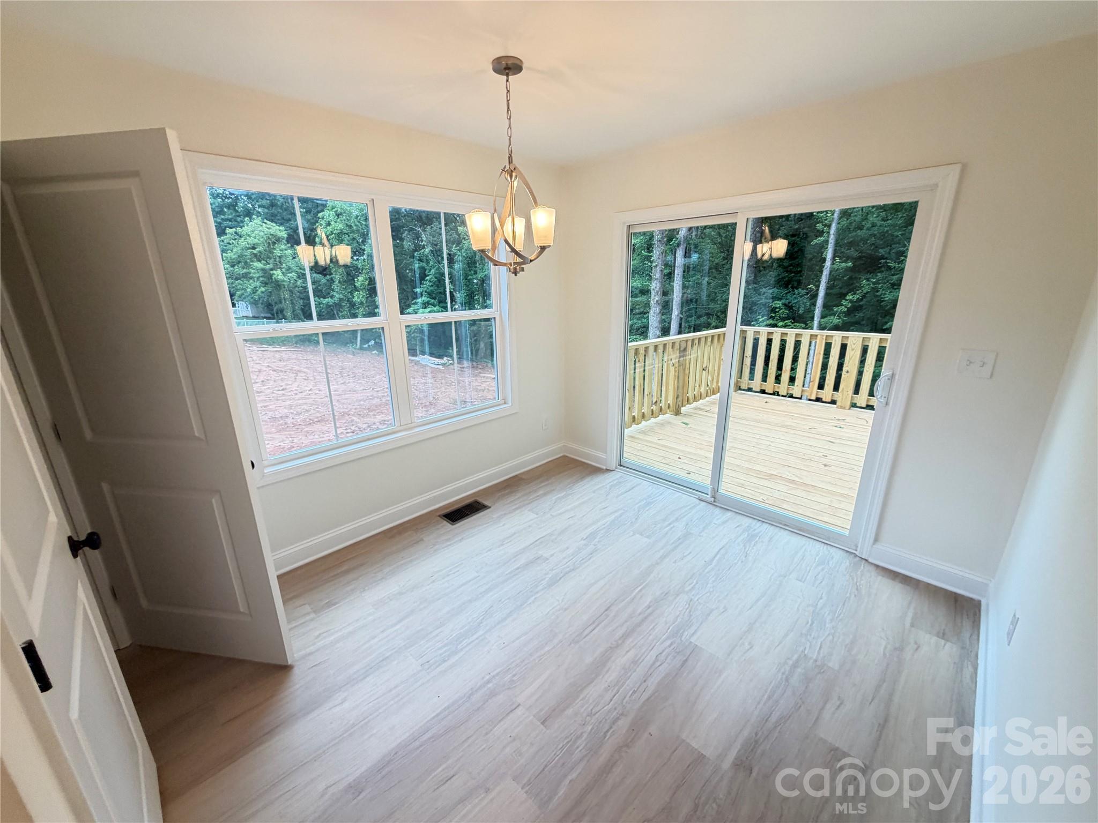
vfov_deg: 85.7
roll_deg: -1.0
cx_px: 549
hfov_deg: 102.1
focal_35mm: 14
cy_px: 412
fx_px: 444
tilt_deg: -17.6
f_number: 2.2
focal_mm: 2.22
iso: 200
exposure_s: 1/60
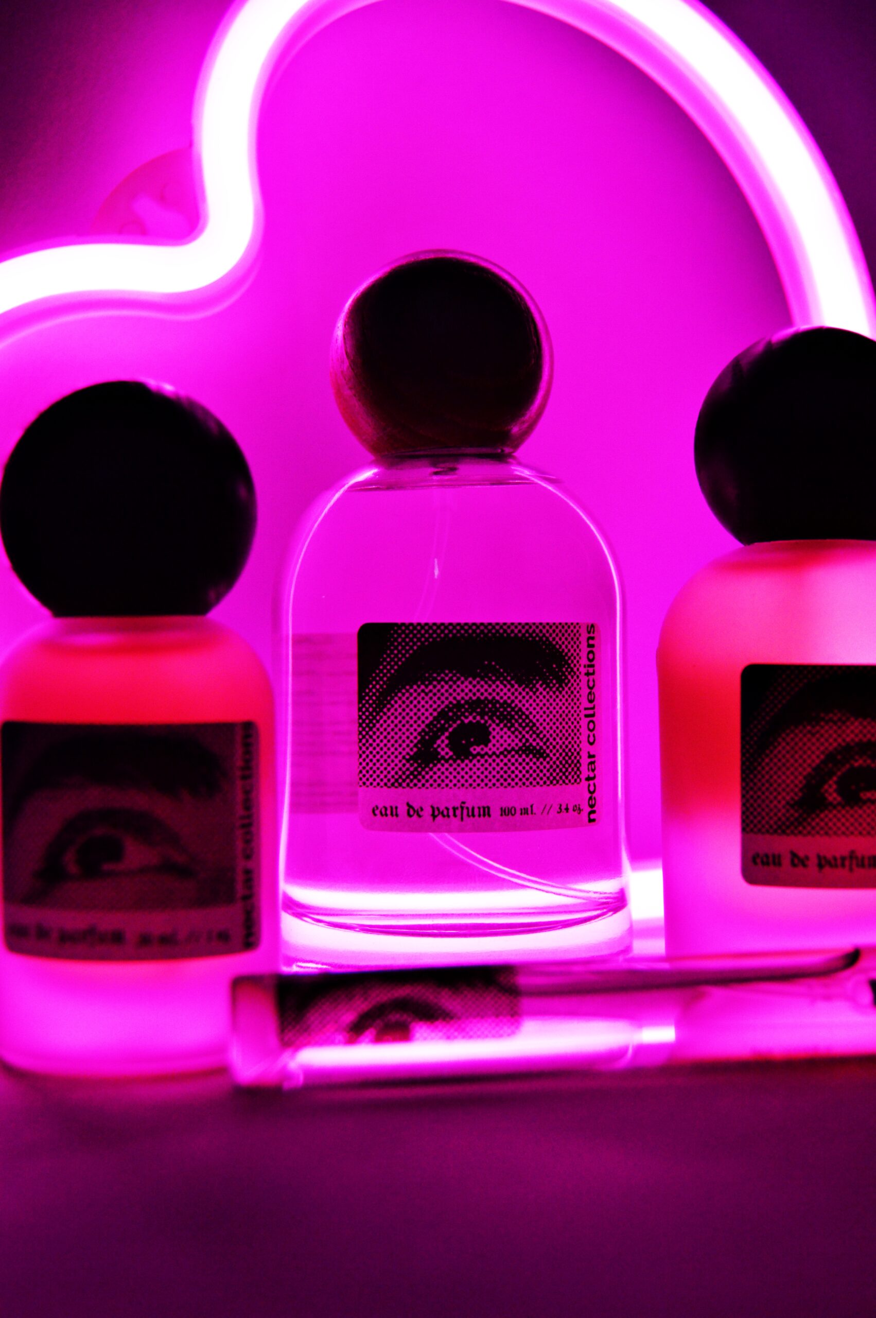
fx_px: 1755
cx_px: 438
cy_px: 659
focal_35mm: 48
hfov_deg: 28.0
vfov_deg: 41.1
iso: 400
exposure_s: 1/100
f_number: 5
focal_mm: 32
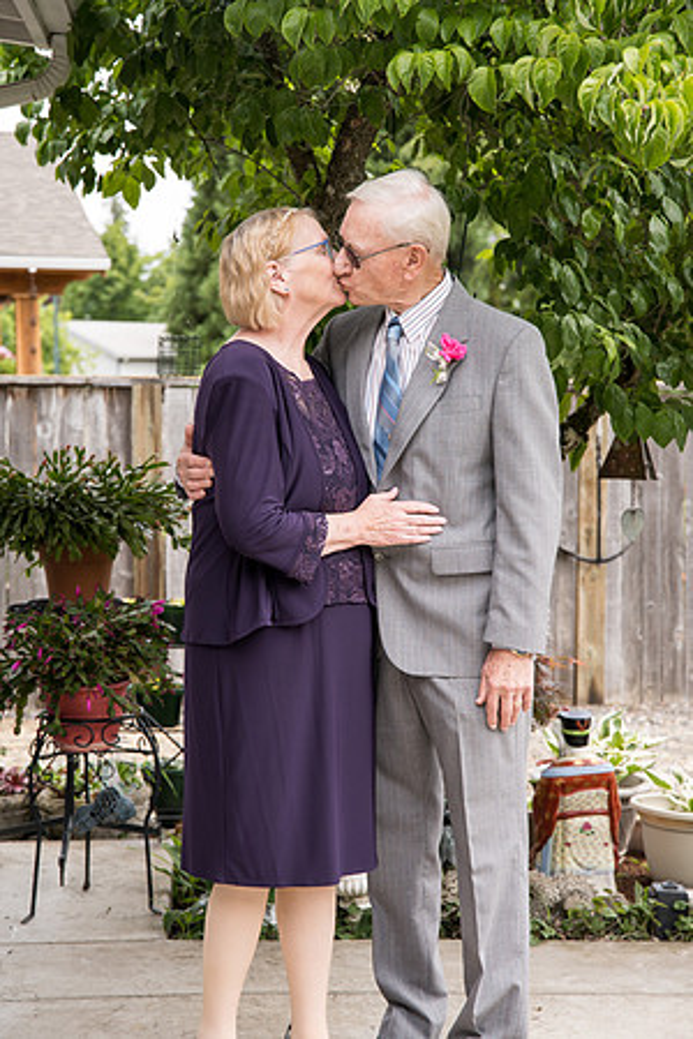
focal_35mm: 70
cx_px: 346
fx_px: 2021
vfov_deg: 28.8
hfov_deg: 19.5
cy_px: 520
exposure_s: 1/500
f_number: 5
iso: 400
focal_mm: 70
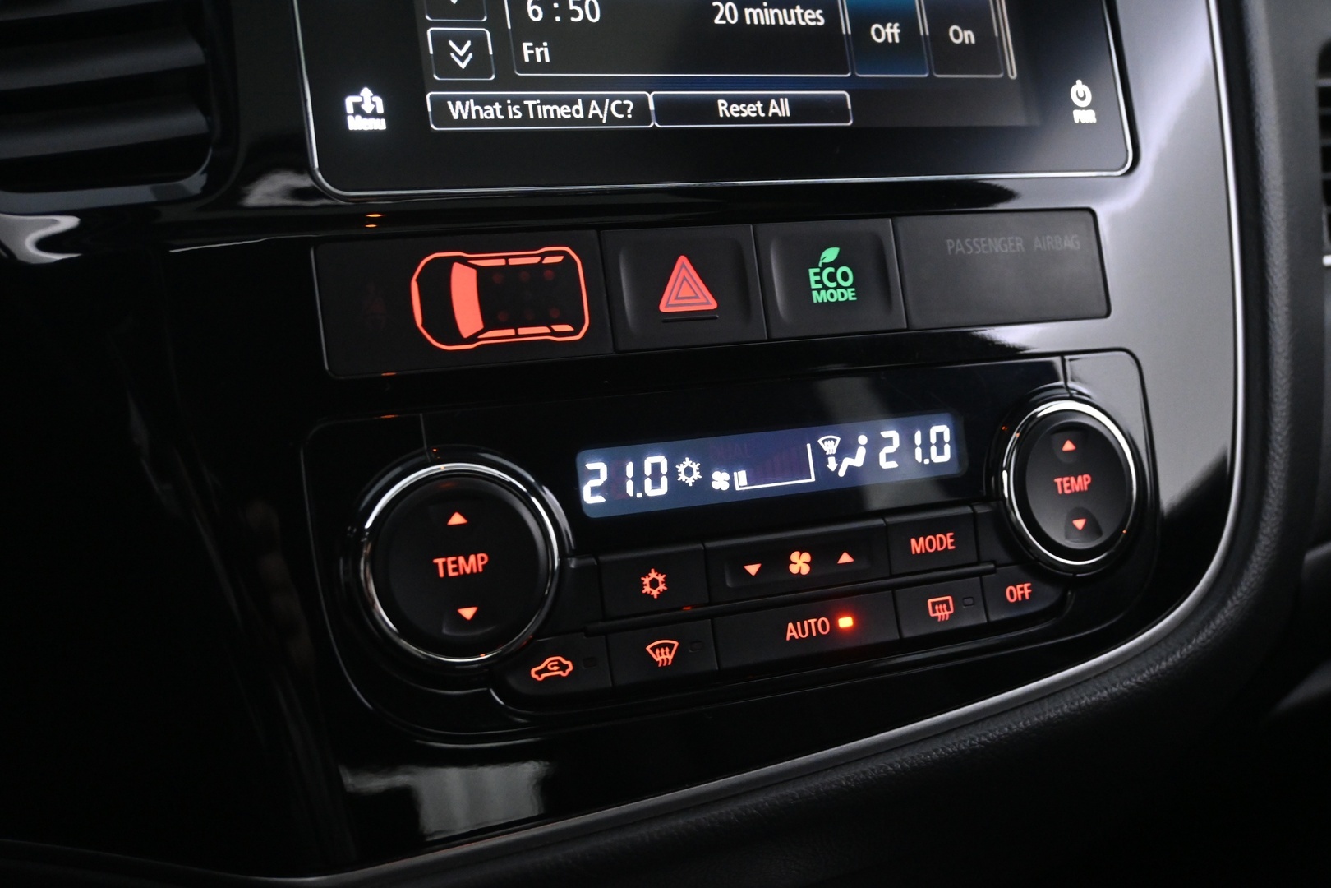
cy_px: 444
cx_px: 666
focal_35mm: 41
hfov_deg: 47.2
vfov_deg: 32.4
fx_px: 1525
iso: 3200
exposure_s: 1/20
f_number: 4.5
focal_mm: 27.5
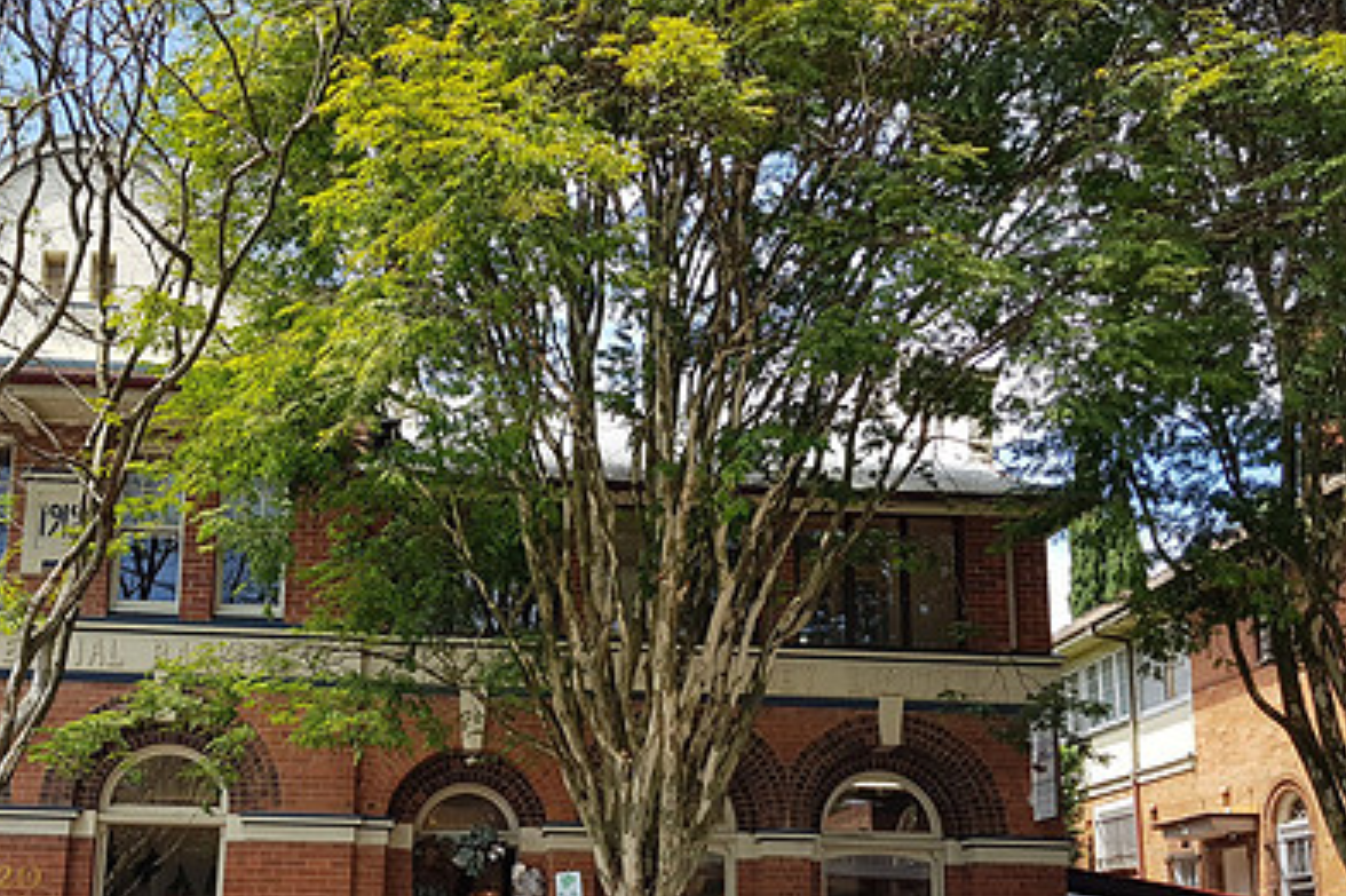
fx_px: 1495
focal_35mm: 40
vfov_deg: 32.8
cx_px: 477
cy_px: 668
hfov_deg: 47.9
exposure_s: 1/802
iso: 40
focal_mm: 4.2
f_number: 1.7
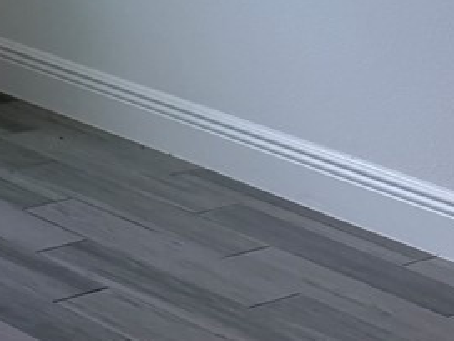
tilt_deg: +1.4
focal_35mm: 141
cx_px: -472
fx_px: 1849
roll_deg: -0.3
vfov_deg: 9.3
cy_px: -505
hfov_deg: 12.3
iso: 100
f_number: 1.78
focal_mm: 6.76
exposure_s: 1/443
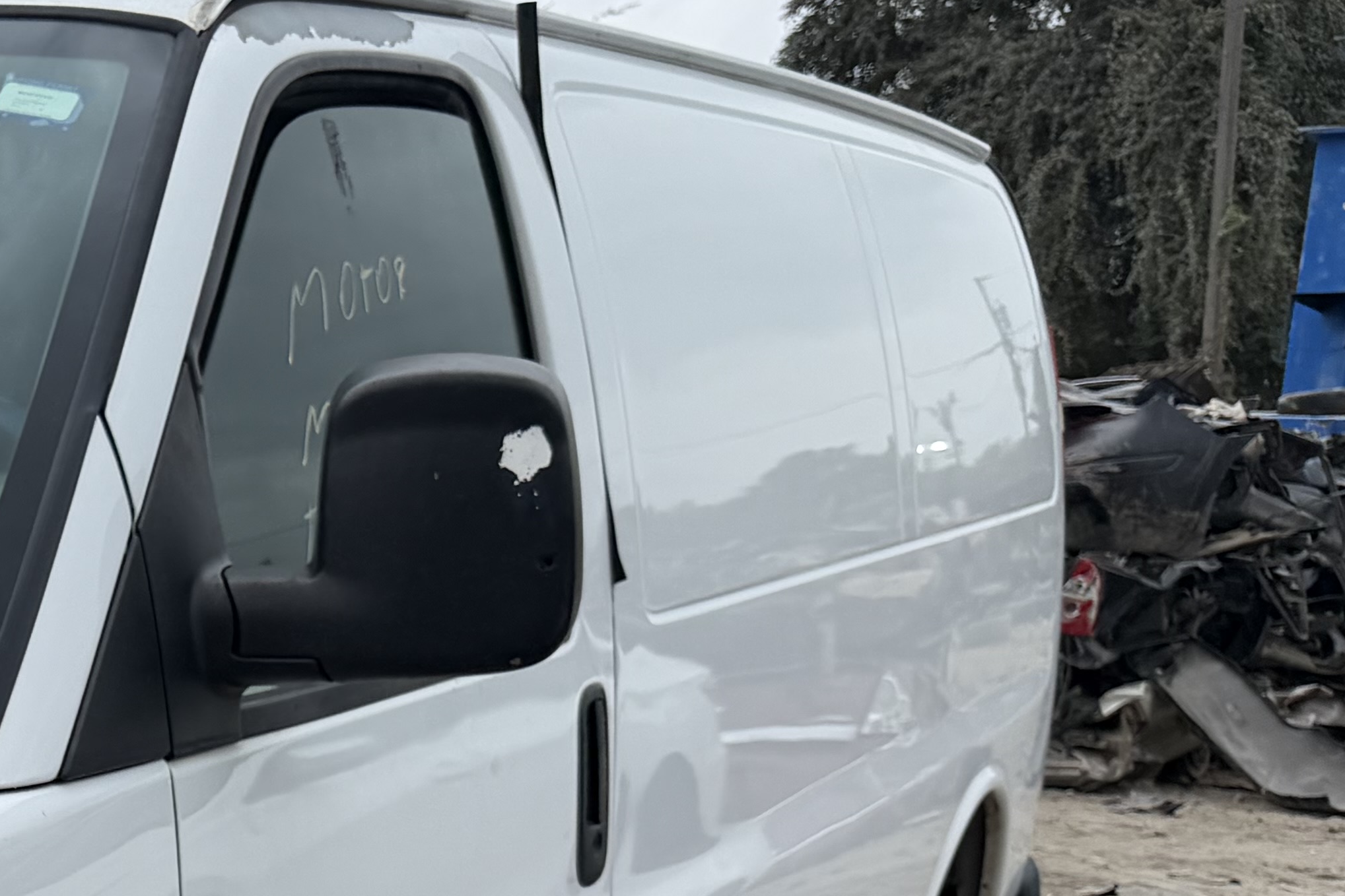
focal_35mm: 70
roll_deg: -0.6
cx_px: -359
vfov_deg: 18.5
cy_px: 1064
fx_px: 2615
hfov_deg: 25.3
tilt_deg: -11.7
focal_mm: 6.76
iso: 80
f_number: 1.78
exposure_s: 1/2445
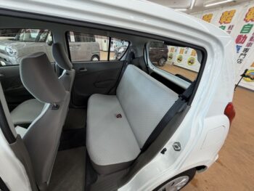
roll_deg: -4.4
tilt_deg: -27.4
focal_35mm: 14
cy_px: 96
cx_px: 127
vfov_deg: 85.7
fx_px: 103
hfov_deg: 102.0
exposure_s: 1/100
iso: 160
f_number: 2.2
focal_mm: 2.22
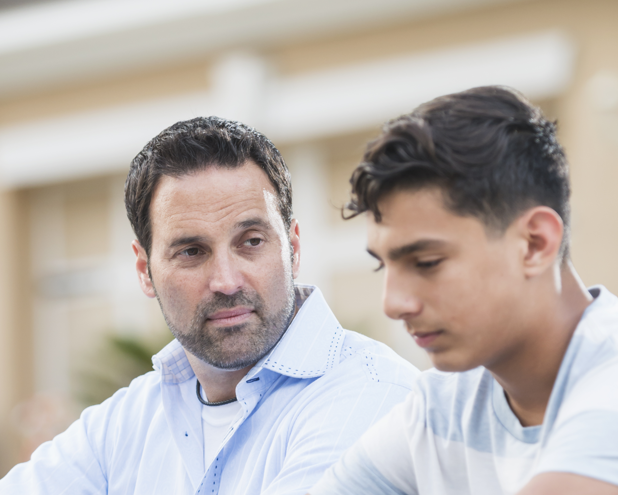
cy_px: 402
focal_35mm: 299
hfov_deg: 6.5
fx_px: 5469
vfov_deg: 5.2
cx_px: 298
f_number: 2.8
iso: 500
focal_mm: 135
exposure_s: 1/200
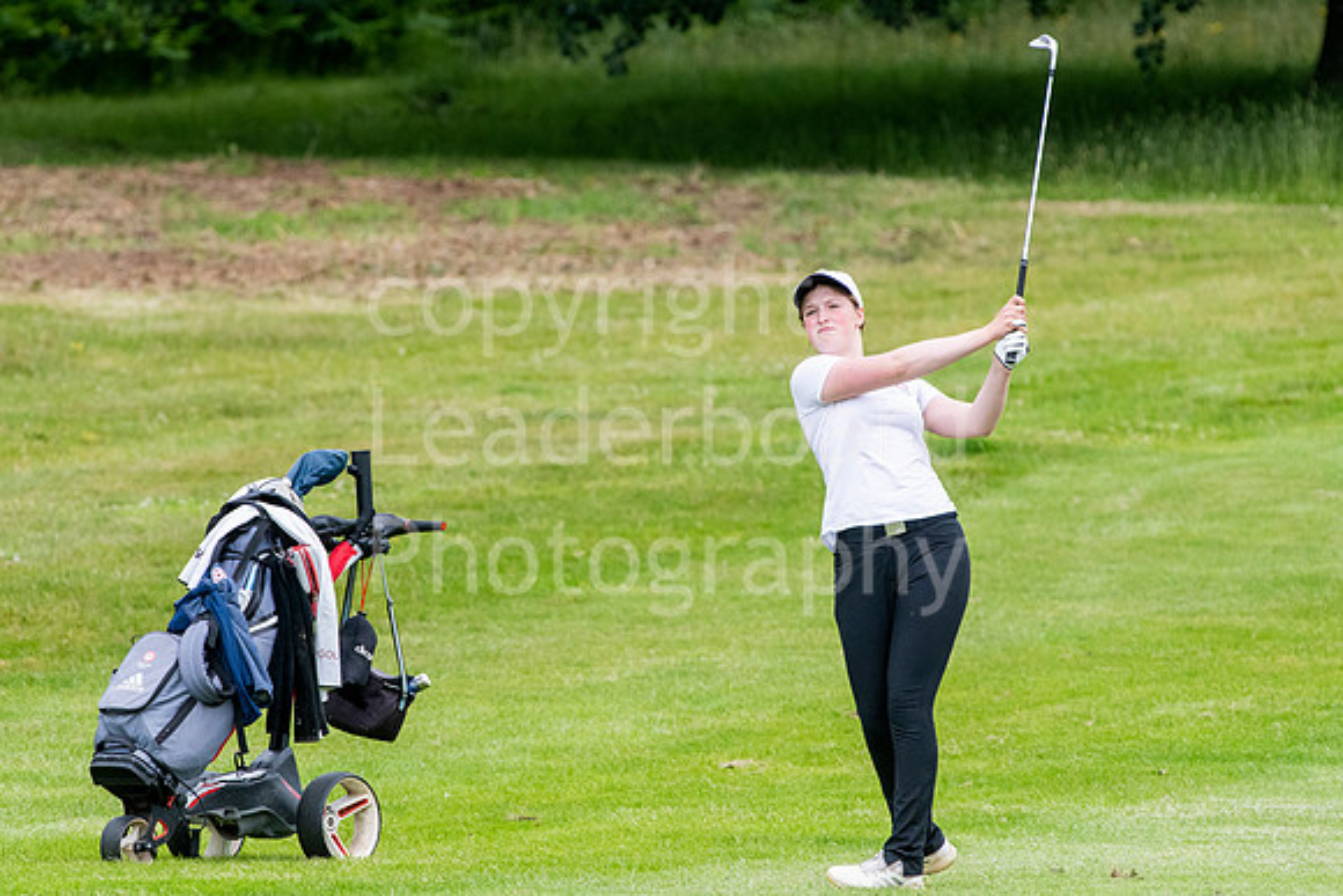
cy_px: 448
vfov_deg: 2.1
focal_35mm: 660
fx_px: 24626
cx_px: 672
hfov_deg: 3.1
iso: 1600
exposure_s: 1/1000
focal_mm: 440
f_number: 8
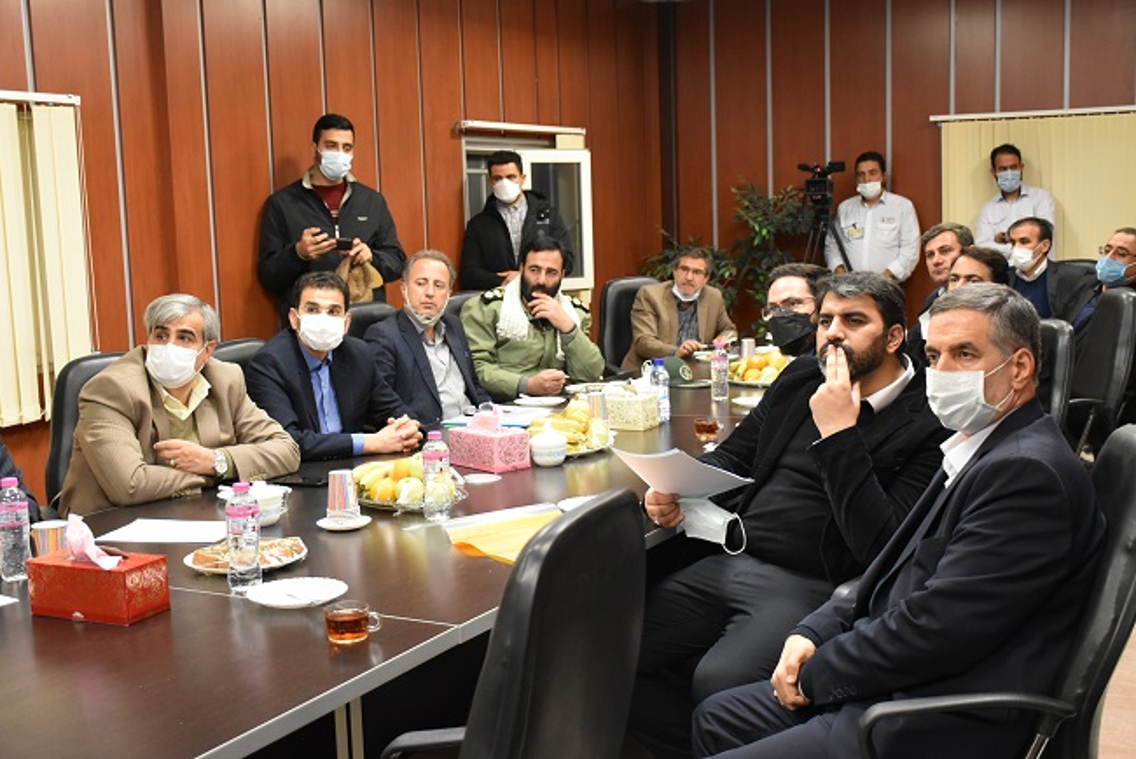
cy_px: 380
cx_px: 568
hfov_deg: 43.6
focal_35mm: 45
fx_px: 1421
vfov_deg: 29.9
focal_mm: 30
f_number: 4
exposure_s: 1/60
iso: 2200
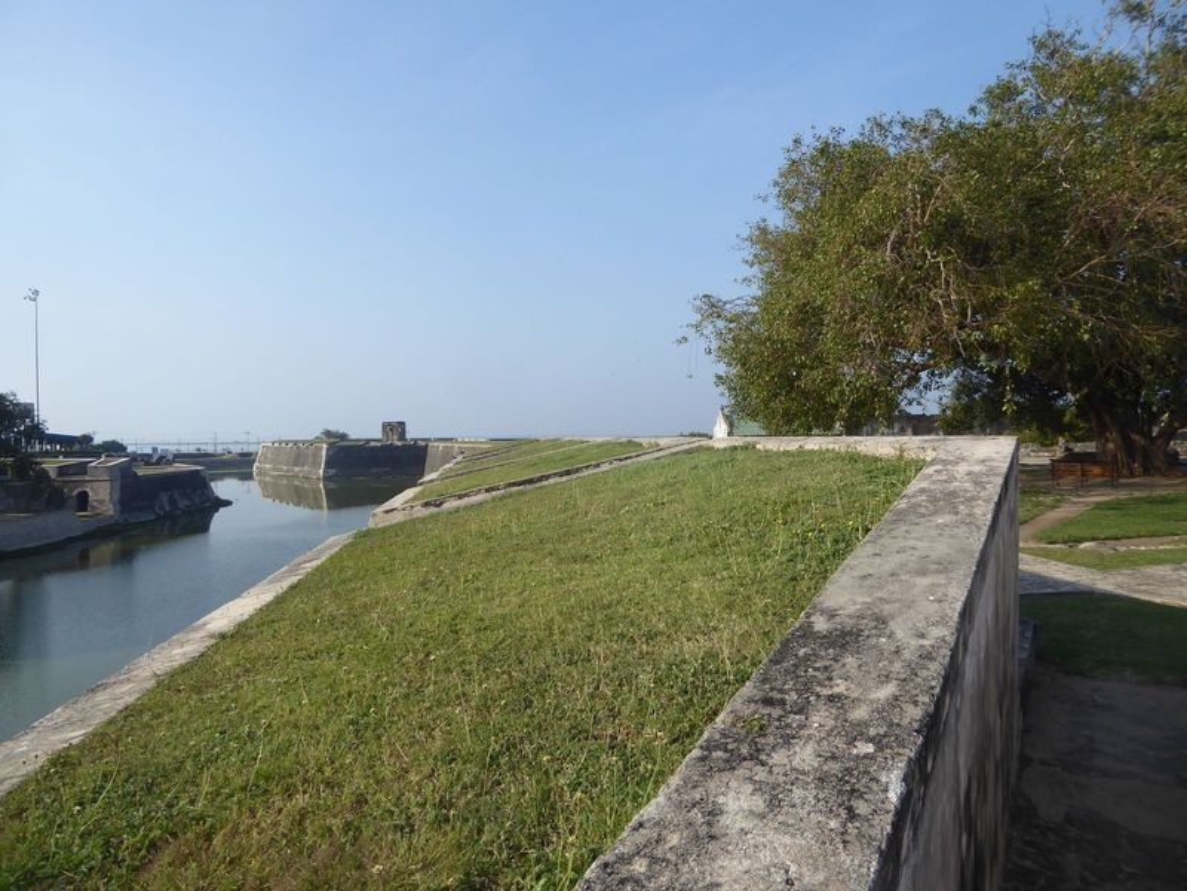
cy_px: 446
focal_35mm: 25
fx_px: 857
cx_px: 594
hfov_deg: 69.4
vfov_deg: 54.9
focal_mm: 4.3
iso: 80
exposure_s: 1/800
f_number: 3.3
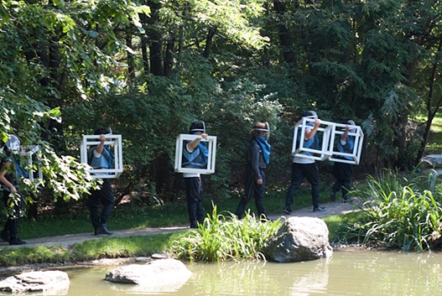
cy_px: 156
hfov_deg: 22.3
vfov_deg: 15.1
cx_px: 197
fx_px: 1119
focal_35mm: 91
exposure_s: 1/90
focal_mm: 50
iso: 200
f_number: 5.6
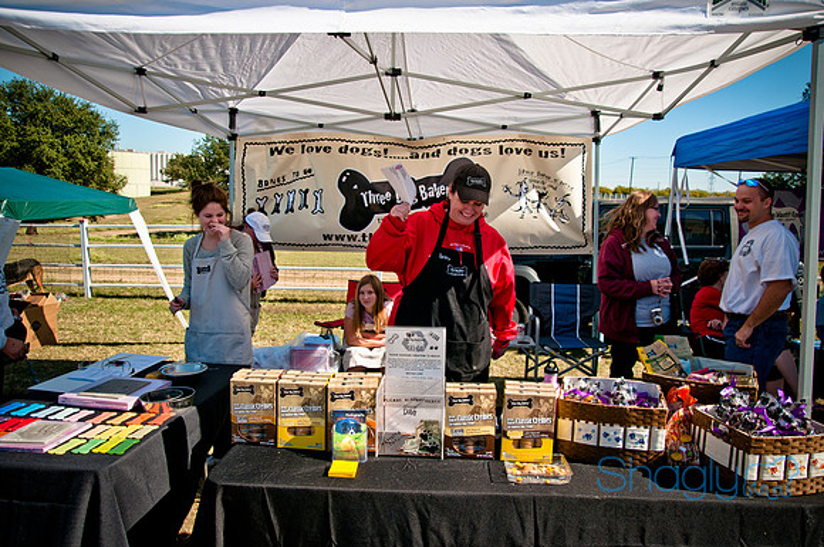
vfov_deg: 50.3
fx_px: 583
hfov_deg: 70.5
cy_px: 274
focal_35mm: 26
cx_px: 412
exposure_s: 1/1000
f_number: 5
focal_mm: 17
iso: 200
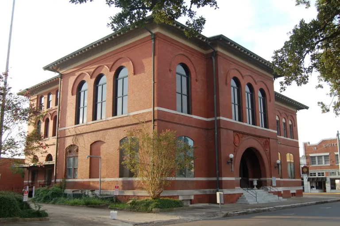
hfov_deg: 55.1
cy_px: 113
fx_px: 326
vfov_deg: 38.3
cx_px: 170
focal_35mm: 34
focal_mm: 23
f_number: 5.6
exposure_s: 1/125
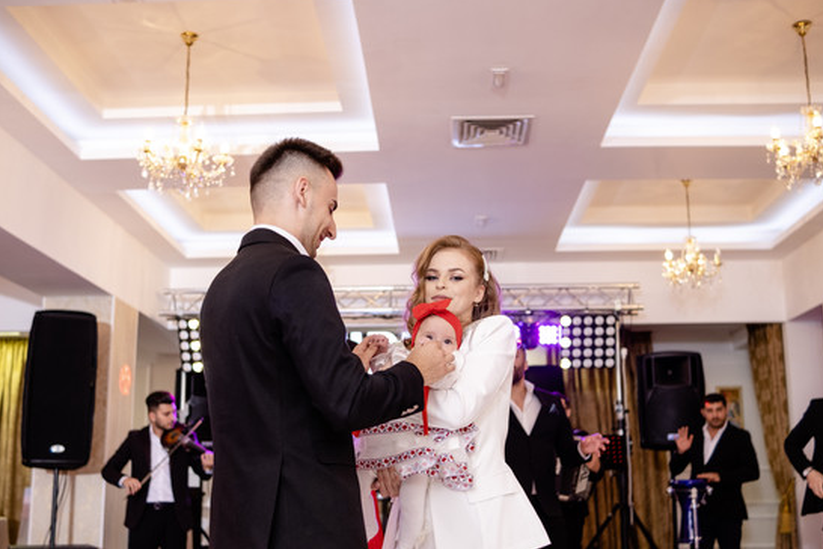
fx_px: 937
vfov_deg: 32.6
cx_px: 408
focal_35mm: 41
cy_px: 316
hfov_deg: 47.4
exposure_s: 1/200
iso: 500
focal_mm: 23
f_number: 2
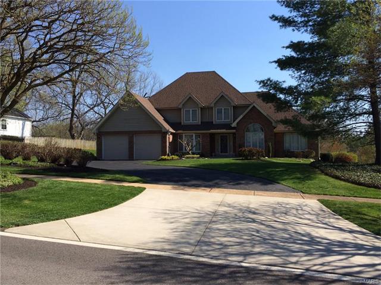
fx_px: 319
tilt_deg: +1.5
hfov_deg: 61.7
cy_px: 142
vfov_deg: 48.2
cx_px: 190
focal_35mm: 29
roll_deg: +1.0
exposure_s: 1/1866
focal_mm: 4.15
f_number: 2.2
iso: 32
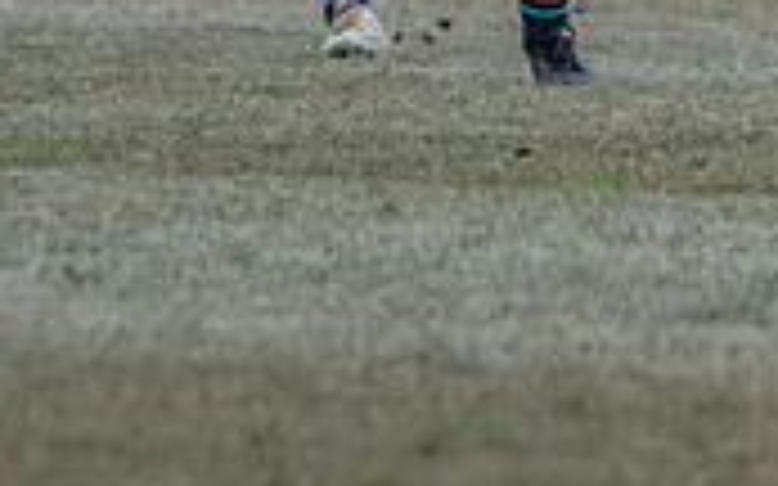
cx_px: 23
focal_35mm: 1542
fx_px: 32684
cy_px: -252
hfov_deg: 1.4
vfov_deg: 0.9
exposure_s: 1/1600
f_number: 6
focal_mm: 450
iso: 2000
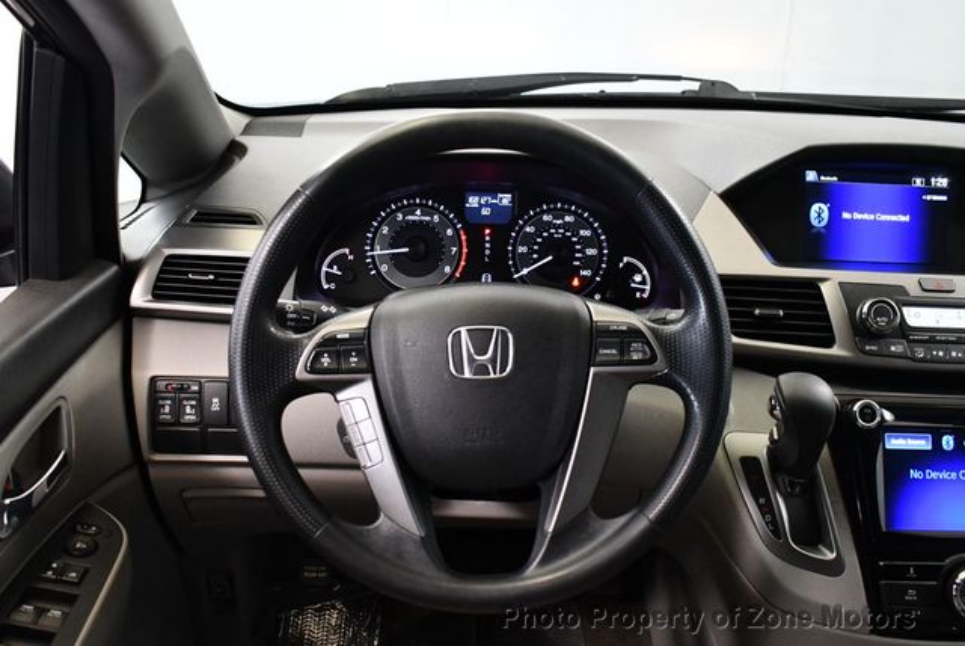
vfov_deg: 36.9
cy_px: 323
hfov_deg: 53.1
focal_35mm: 36
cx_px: 482
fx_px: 966
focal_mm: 18
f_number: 3.5
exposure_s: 1/100
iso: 3200
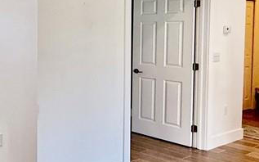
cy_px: 48
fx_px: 339
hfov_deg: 32.8
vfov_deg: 26.6
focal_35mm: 48
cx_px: -65
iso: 125
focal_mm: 2.22
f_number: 2.2
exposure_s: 1/120
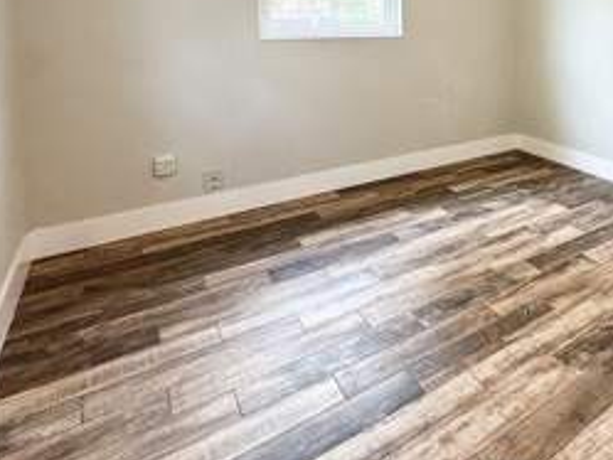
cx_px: 576
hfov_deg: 54.7
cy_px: 49
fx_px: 478
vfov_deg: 46.6
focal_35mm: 27
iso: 160
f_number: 2.2
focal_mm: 2.22
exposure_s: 1/60
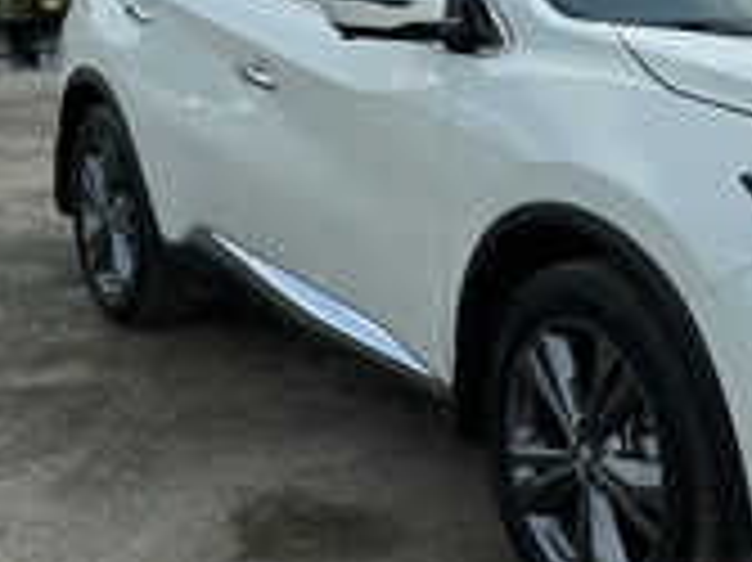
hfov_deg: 27.3
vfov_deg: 21.8
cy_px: 189
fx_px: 1454
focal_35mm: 67
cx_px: 752
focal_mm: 3
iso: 25
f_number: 1.8
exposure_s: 1/2141
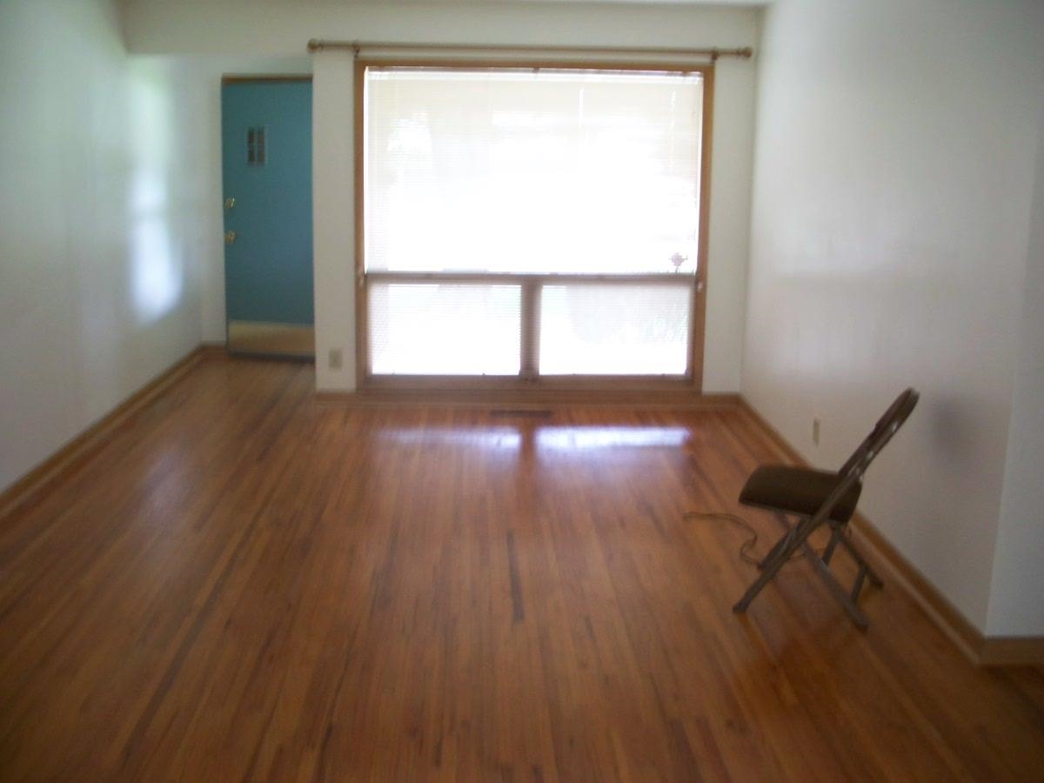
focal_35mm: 37
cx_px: 522
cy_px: 392
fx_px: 1116
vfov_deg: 38.7
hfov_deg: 50.1
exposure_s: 1/15
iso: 200
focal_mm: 7.8
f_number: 2.8
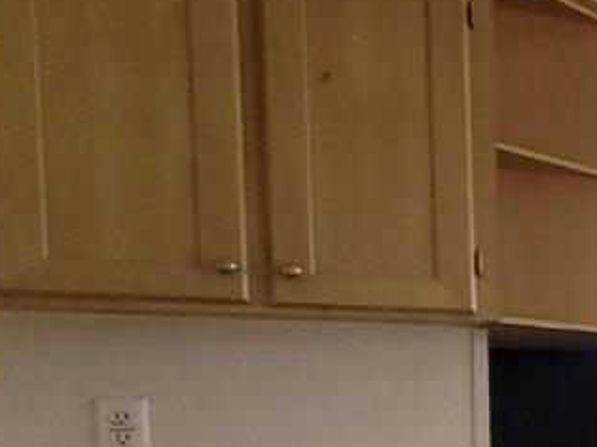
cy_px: 461
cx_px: 1304
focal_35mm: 62
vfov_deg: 22.6
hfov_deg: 17.2
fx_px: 1069
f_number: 2.2
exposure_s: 1/120
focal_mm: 2.2
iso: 80
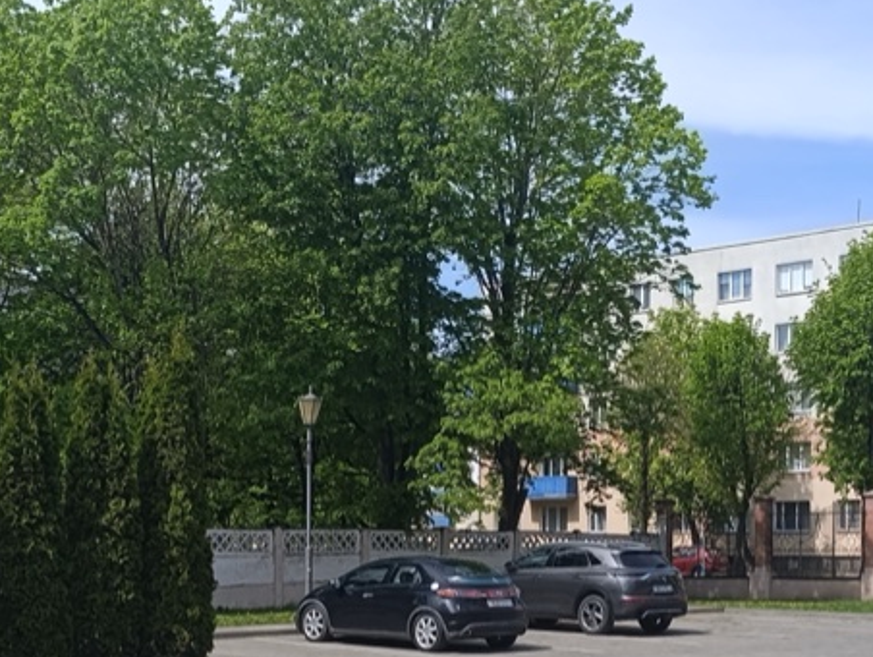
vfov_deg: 23.5
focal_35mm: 61
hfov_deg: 31.6
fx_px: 1540
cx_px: 508
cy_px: 585
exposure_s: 1/552
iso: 50
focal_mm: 6.14
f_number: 1.65
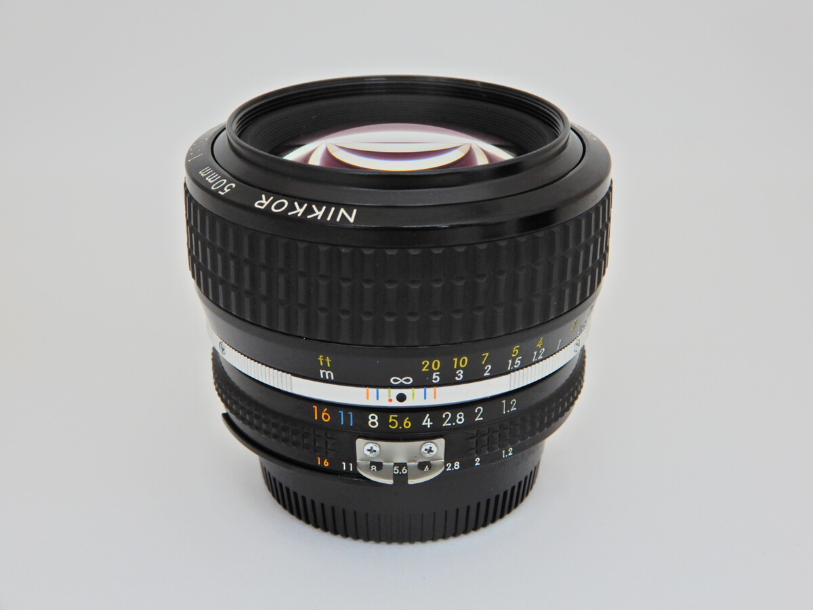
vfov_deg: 29.1
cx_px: 406
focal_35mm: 50
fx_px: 1174
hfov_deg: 38.2
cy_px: 305
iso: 200
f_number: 4
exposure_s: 1/30
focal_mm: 8.9
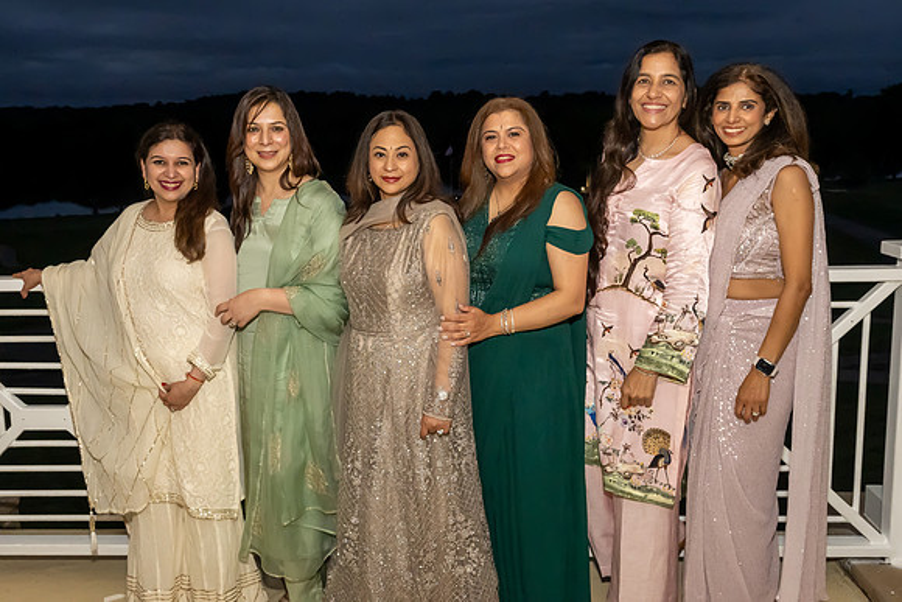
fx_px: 793
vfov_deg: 41.5
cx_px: 450
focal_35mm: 32
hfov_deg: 59.2
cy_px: 262
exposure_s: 1/250
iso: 2000
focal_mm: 19
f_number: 8
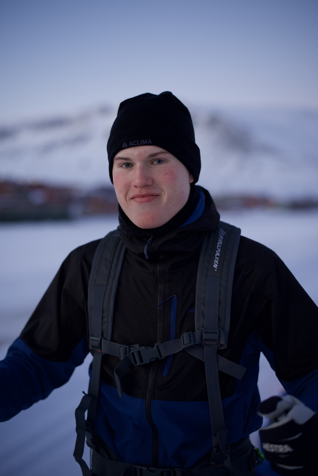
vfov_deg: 38.9
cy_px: 233
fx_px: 676
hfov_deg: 26.5
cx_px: 160
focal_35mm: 51
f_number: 1.6
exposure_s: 1/640
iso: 500
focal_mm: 50
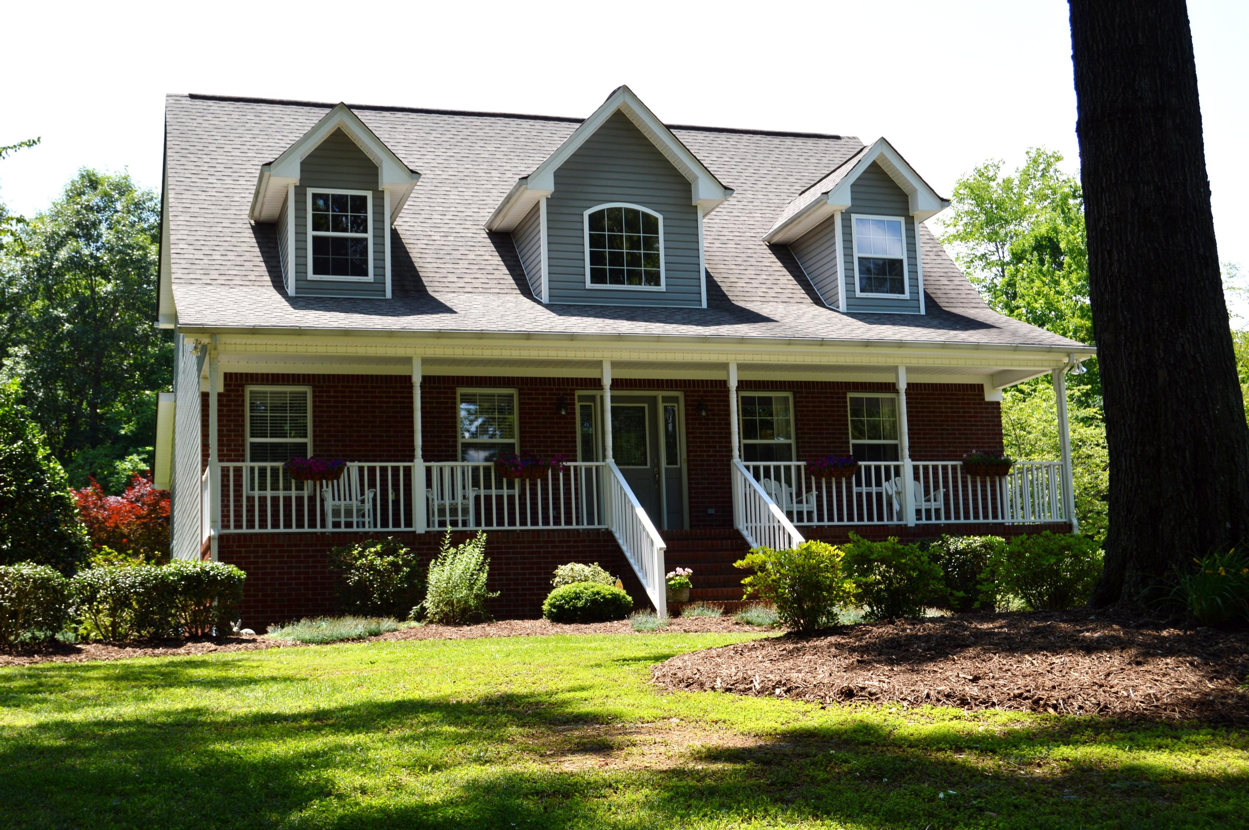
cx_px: 624
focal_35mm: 46
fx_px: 1612
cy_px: 415
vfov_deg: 28.9
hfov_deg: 42.4
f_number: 7.1
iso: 100
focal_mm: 31
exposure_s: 1/200
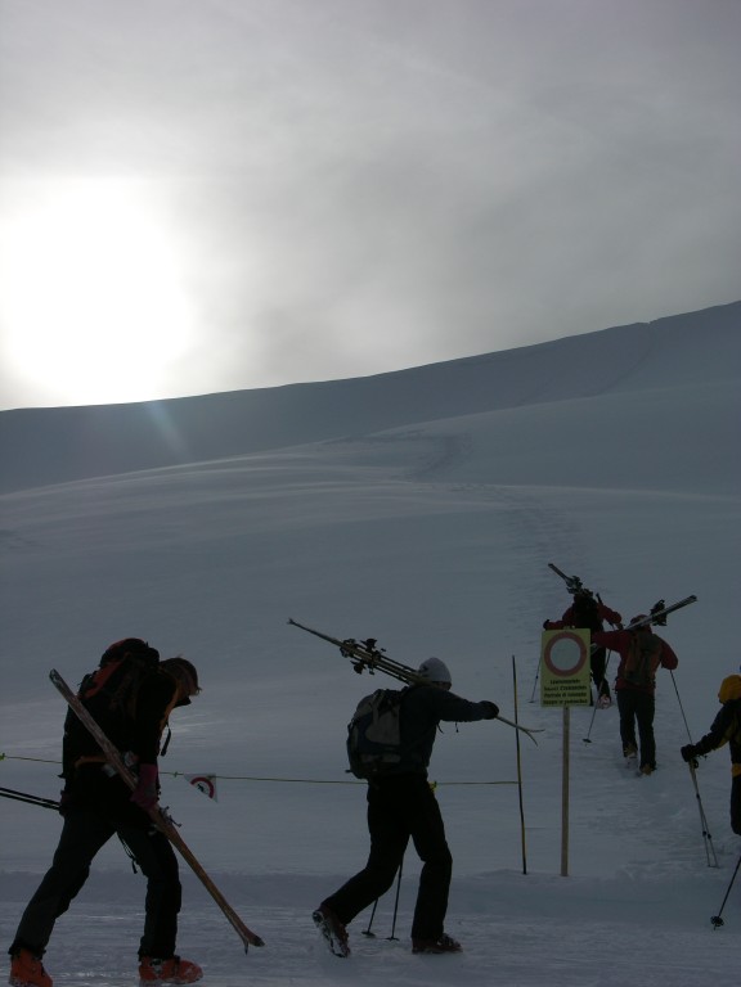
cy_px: 494
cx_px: 370
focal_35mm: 70
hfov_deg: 21.0
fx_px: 1998
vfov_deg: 27.8
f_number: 7.4
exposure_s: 1/694
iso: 50
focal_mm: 17.8
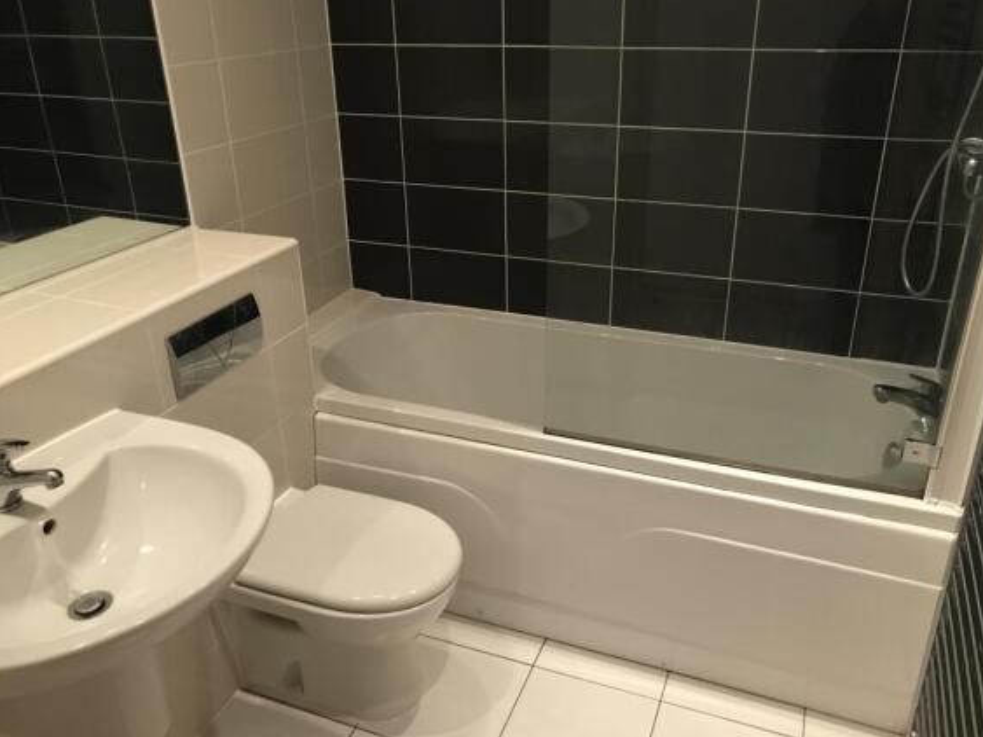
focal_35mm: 29
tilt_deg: -25.0
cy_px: 364
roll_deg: +0.9
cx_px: 505
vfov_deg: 48.2
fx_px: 823
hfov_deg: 61.7
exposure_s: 1/17
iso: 100
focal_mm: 3.99
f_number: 1.8
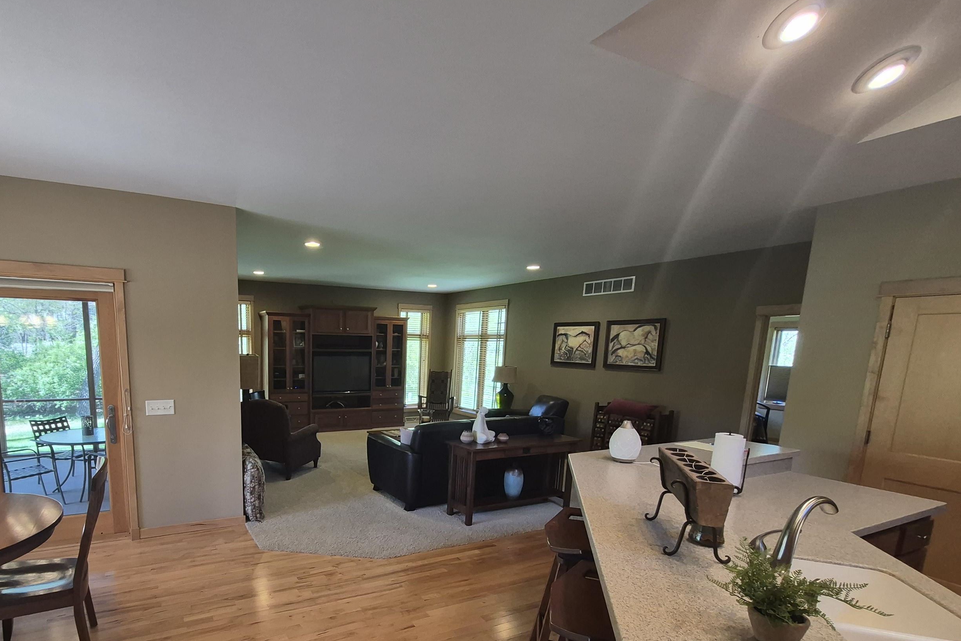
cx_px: 364
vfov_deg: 69.0
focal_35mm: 17
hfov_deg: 91.5
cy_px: 410
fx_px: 454
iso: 160
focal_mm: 1.74
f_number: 2.2
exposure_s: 1/60
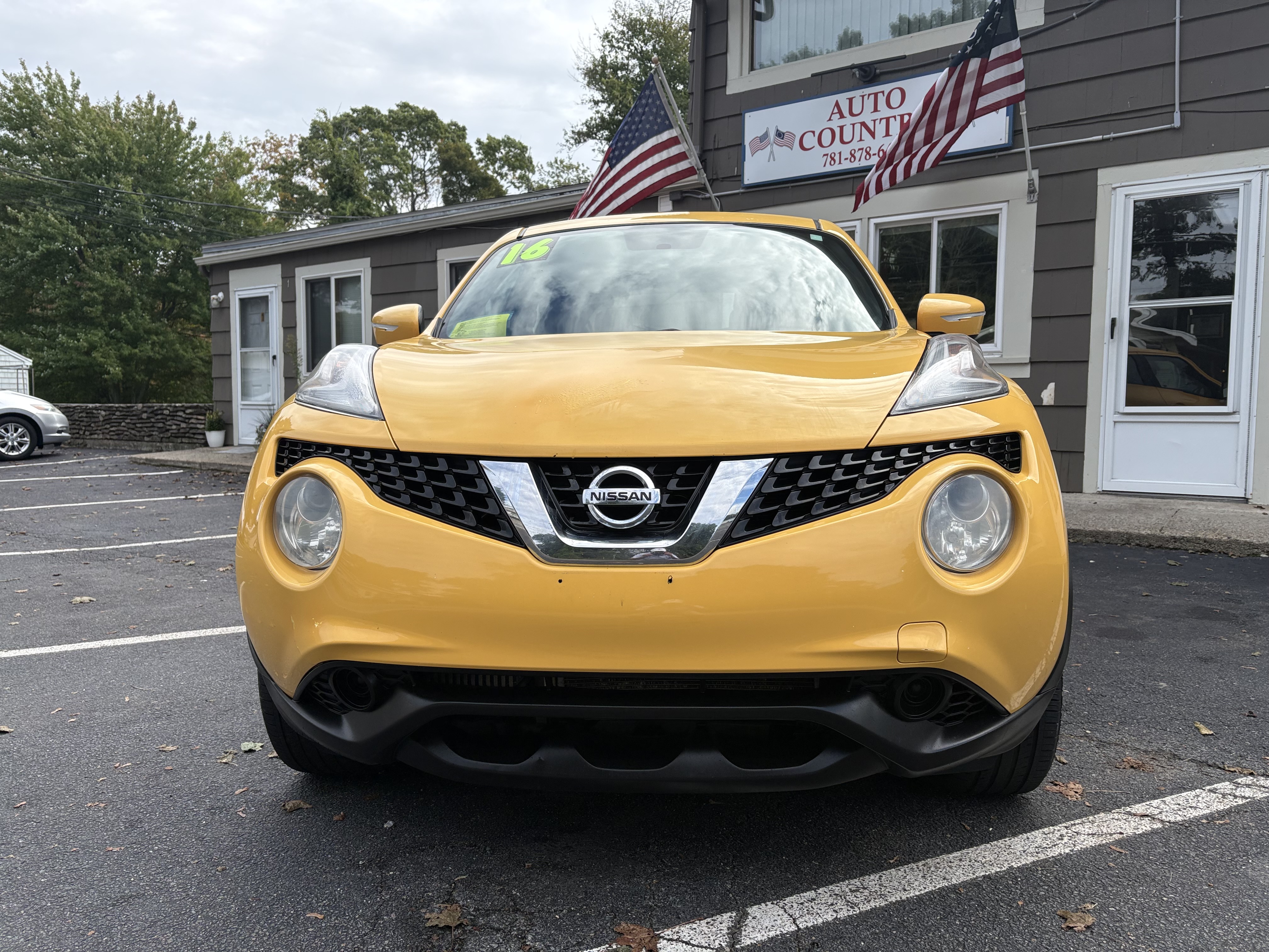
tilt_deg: -4.1
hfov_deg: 67.3
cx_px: 634
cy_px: 476
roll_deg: -0.1
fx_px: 953
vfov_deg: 53.1
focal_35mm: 26
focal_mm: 5.96
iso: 50
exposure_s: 1/2075
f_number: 1.6
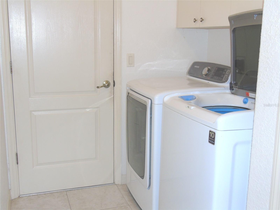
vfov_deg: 36.0
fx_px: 324
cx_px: 140
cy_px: 105
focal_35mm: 40
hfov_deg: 46.8
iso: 200
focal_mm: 7.1
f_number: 3.9
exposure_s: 1/20
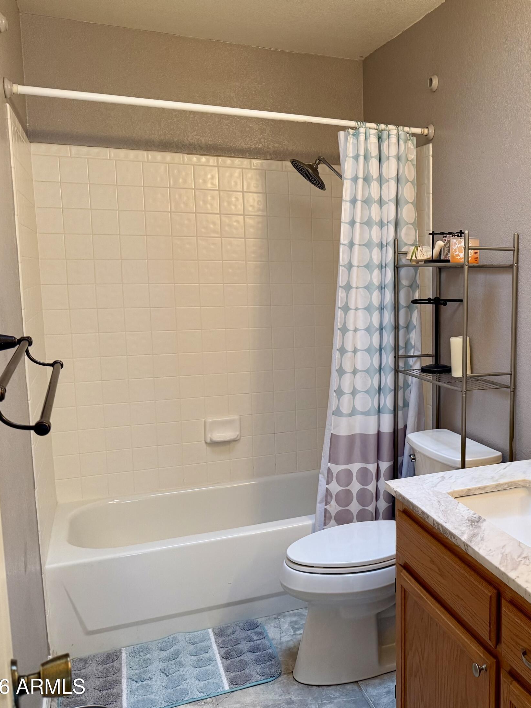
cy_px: 355
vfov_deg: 55.4
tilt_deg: -7.8
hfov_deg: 40.5
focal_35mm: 33
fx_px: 675
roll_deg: -0.6
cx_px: 450
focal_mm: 6.76
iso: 320
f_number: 1.78
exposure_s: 1/60
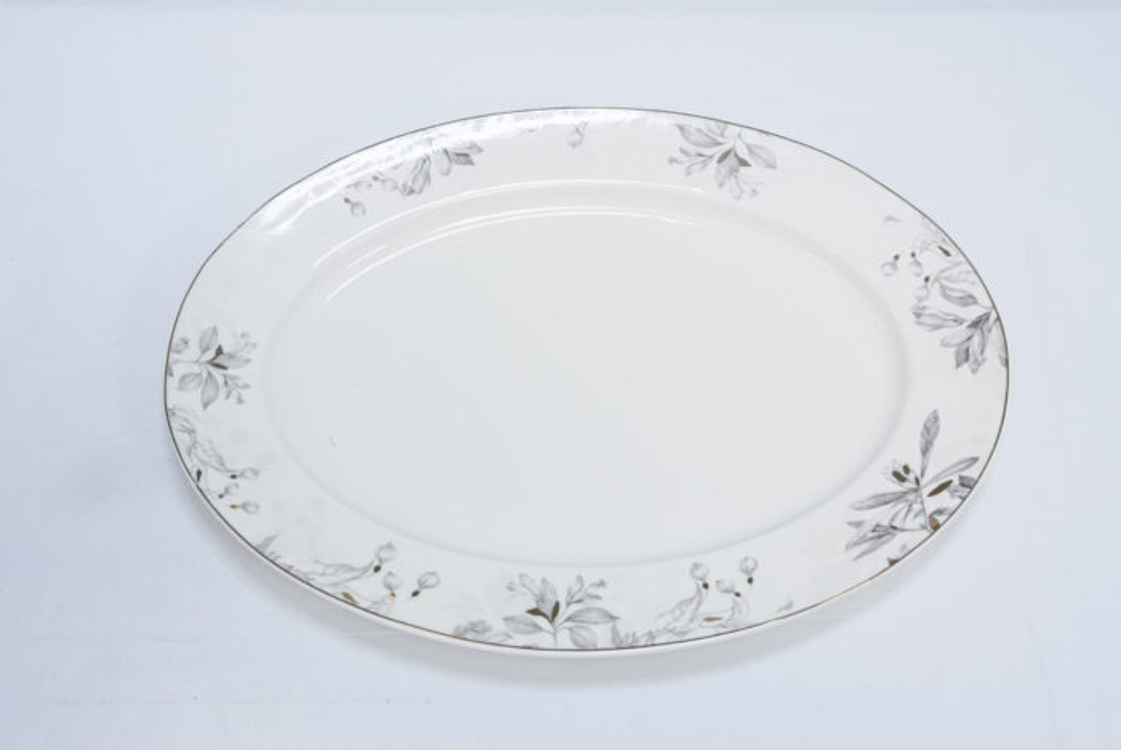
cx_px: 560
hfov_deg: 38.9
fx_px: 1589
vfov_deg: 26.5
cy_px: 375
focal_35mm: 51
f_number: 13
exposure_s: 1/160
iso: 6400
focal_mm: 51
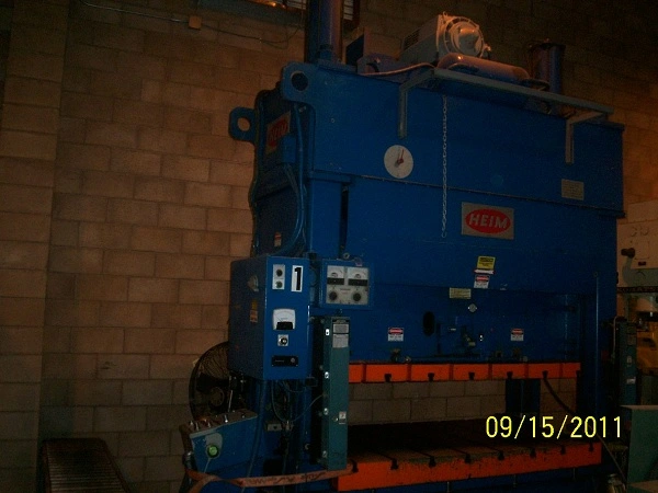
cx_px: 329
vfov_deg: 39.7
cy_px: 246
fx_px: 684
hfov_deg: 51.4
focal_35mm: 36
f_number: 4.5
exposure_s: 1/64
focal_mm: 5.9
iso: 140
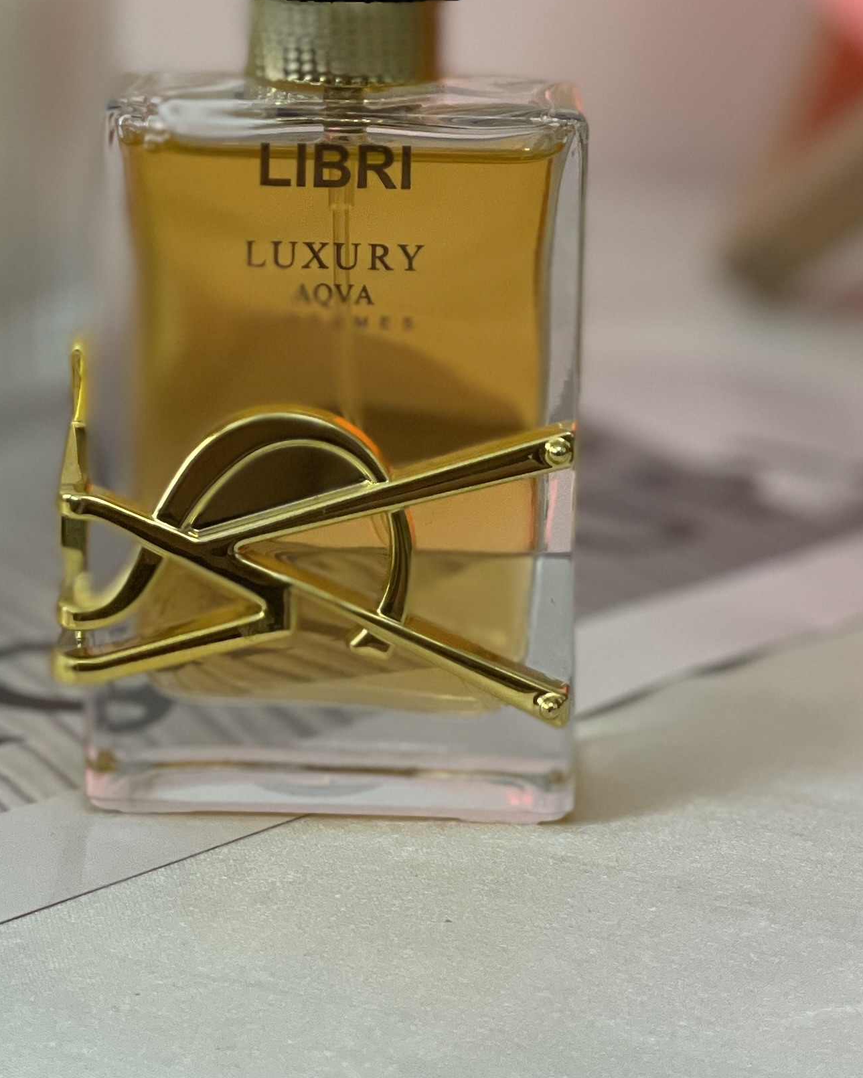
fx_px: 4054
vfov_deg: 14.8
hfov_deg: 12.1
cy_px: -137
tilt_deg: -5.1
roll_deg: -0.9
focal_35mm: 127
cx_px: 292
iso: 160
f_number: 2
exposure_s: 1/100
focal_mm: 6
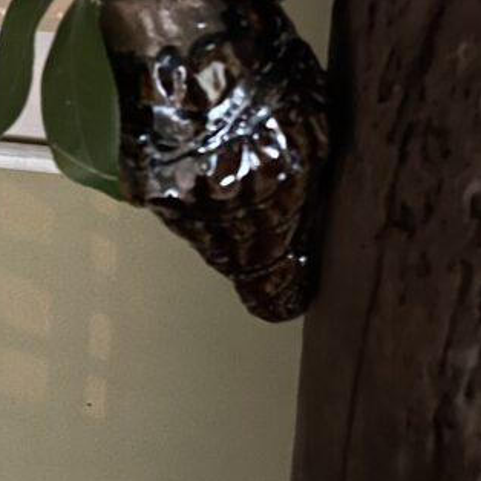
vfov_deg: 20.9
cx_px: -40
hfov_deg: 21.9
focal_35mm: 75
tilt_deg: -10.9
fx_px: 1179
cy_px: -150
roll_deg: -0.4
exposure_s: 1/9
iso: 500
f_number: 1.6
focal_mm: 4.2
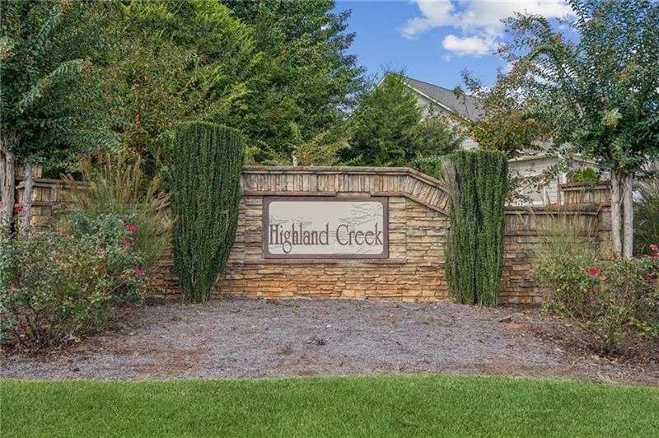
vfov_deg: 43.5
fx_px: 549
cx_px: 330
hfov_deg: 62.0
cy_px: 219
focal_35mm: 30
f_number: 5.6
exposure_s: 1/125
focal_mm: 30
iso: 100
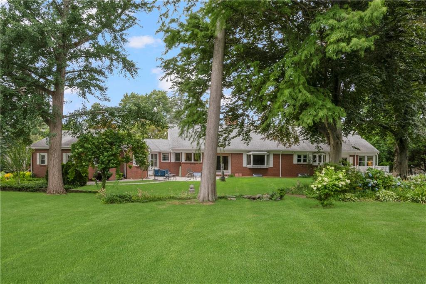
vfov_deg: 43.6
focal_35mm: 30
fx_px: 355
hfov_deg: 61.9
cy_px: 142
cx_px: 213
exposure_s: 1/50
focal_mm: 20
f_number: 14
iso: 400
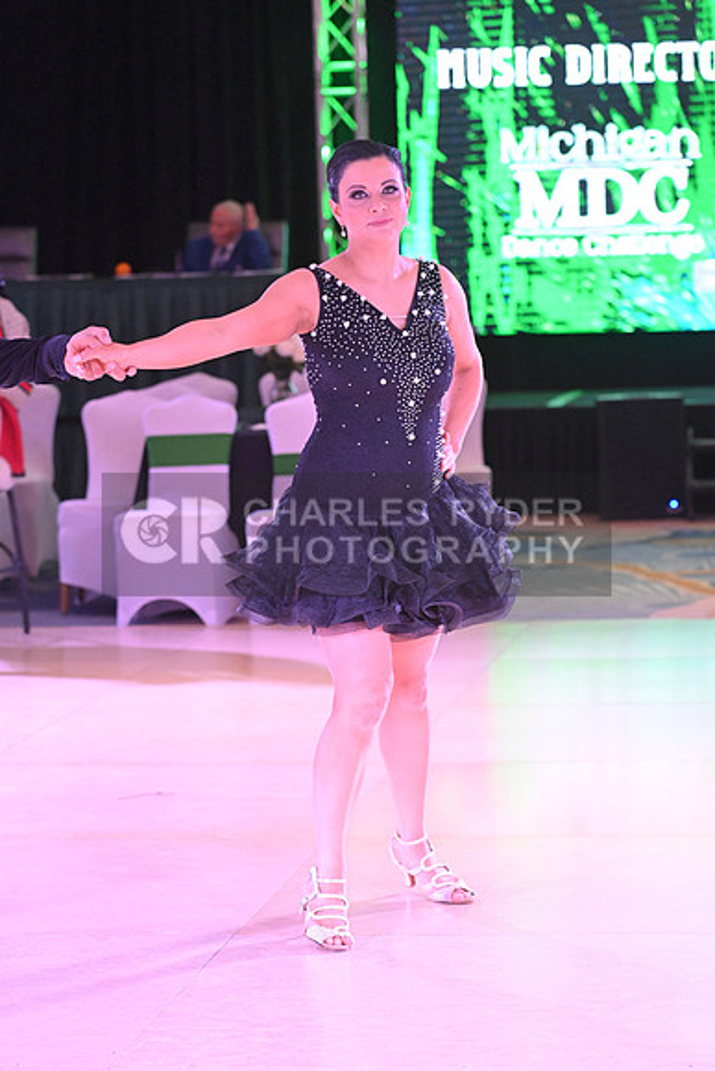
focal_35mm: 112
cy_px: 536
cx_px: 358
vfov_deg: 18.3
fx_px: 3334
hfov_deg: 12.2
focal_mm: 112
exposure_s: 1/400
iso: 5000
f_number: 4.5
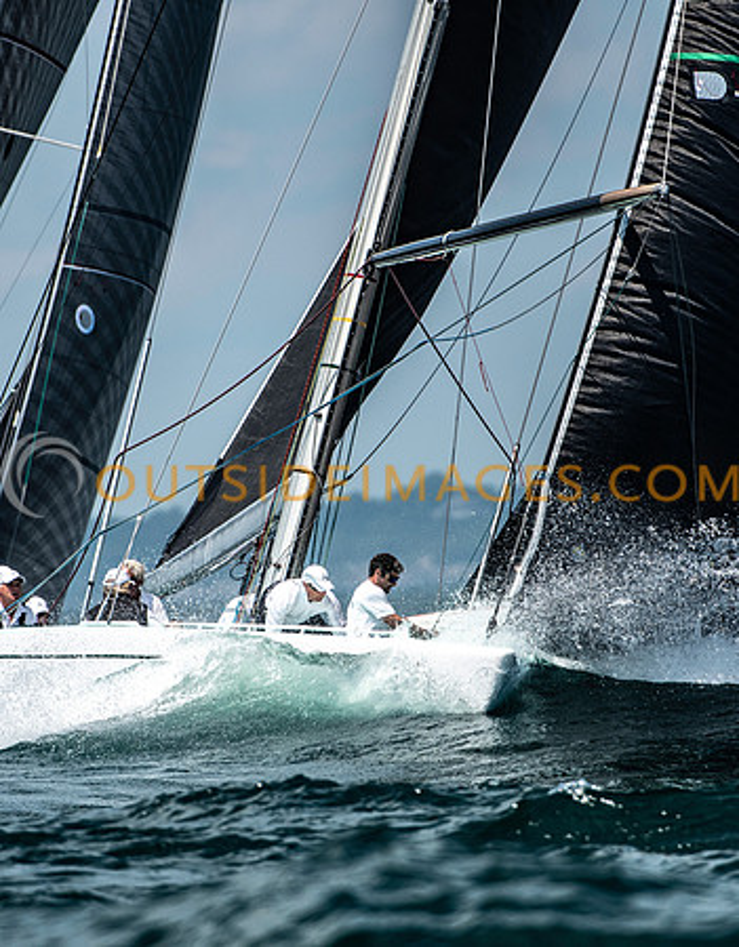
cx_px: 351
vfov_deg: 2.3
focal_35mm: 852
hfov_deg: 1.8
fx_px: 23670
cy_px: 474
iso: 400
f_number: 5.6
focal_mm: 400
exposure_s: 1/2500
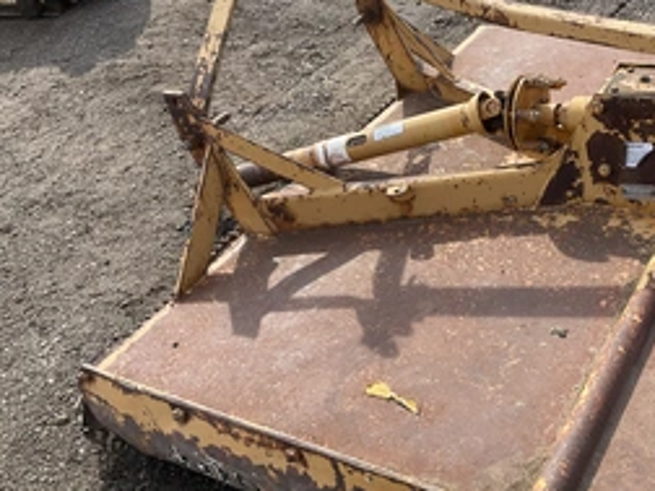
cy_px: 192
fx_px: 870
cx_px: 463
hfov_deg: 40.5
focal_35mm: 46
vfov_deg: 31.4
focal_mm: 3
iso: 25
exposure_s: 1/691
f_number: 1.8
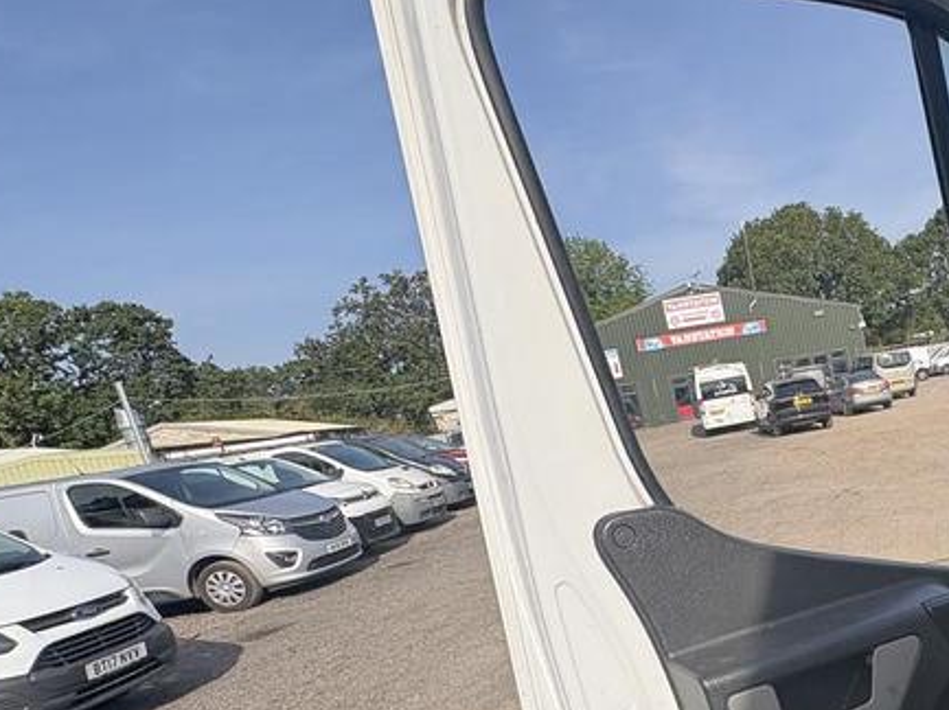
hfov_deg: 52.9
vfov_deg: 46.0
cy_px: 554
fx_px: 794
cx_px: 881
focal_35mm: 29
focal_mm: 2.22
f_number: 2.2
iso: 40
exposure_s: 1/944
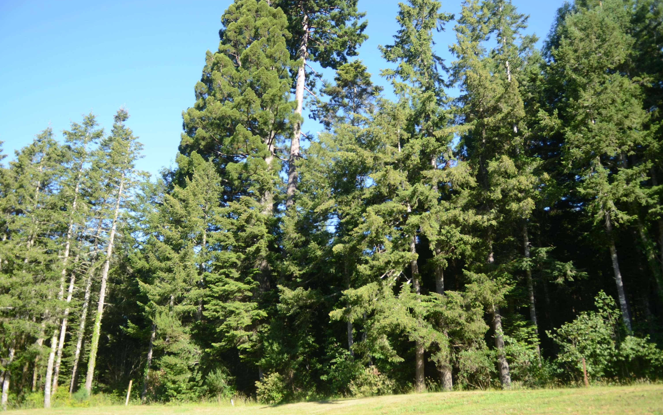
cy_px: 204
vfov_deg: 46.8
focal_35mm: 27
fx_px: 479
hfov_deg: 69.3
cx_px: 334
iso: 100
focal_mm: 17
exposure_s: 1/400
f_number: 2.8
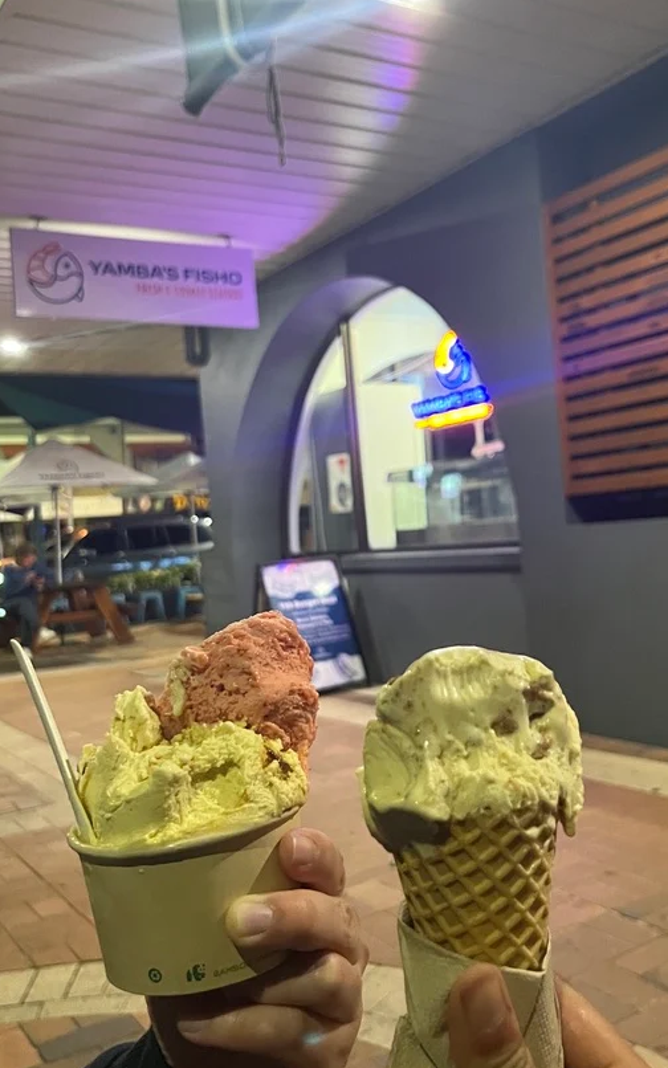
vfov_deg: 55.3
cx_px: 361
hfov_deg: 36.3
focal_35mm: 35
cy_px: 504
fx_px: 1019
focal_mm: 5.1
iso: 500
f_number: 1.6
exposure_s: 1/33
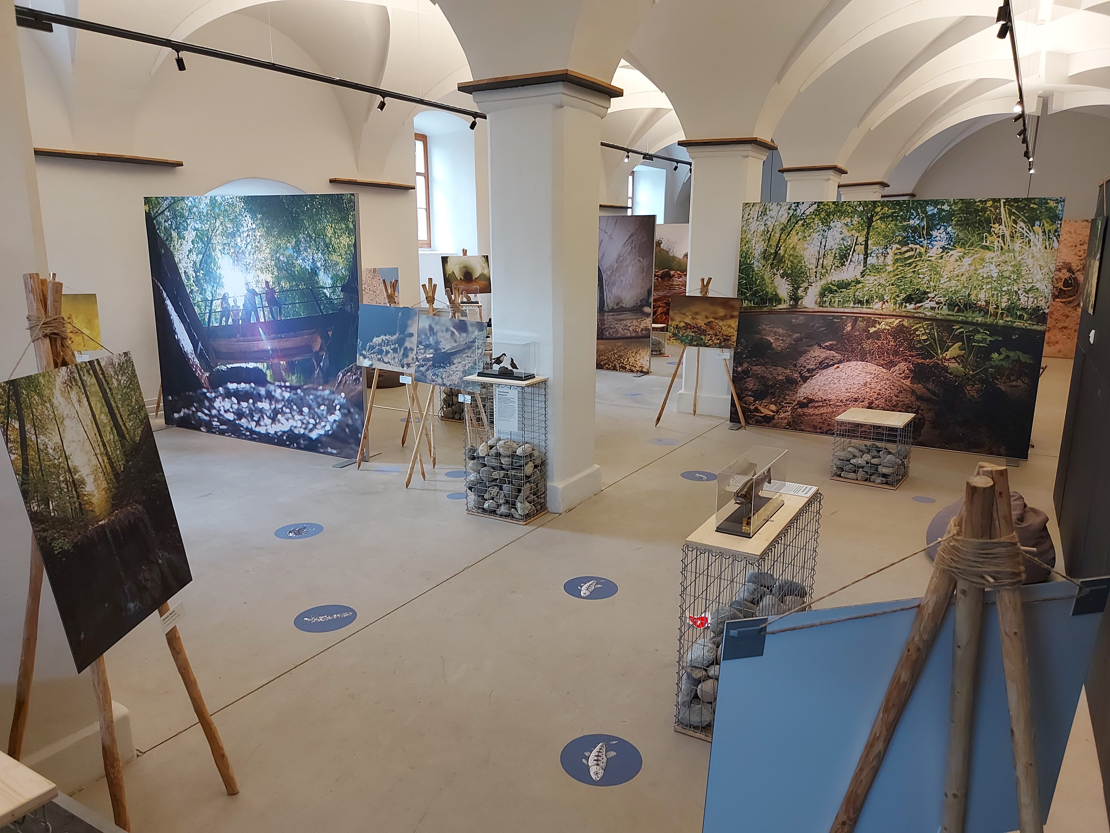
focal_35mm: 24
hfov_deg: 71.6
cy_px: 416
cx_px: 555
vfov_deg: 56.8
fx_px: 770
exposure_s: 1/50
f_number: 1.8
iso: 250
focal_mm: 5.23
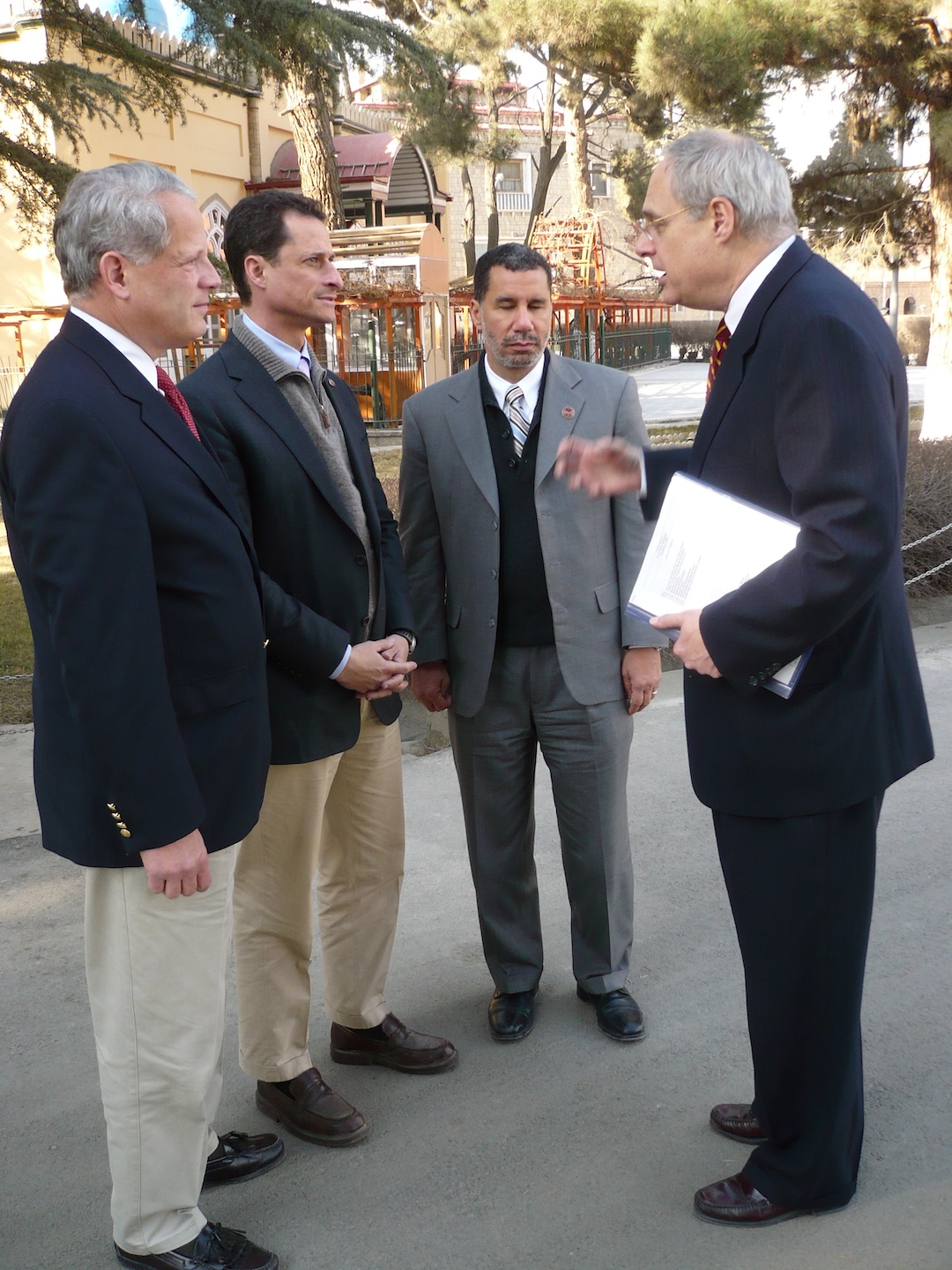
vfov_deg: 46.8
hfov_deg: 36.0
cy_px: 635
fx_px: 1467
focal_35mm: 40
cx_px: 476
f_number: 3
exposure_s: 1/125
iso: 100
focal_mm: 6.6
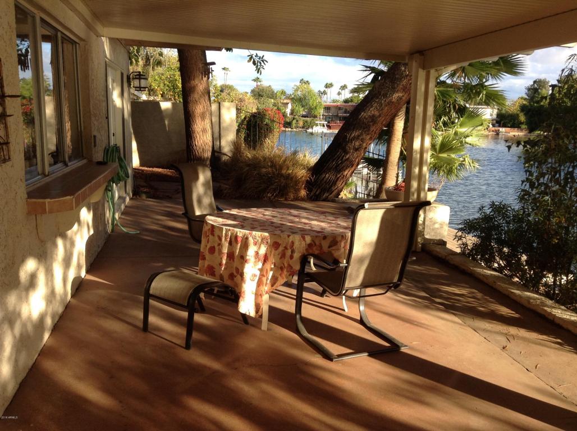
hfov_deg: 55.4
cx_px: 288
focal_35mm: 33
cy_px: 216
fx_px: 549
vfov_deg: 42.8
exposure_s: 1/355
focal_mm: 3.3
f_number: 2.4
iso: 25
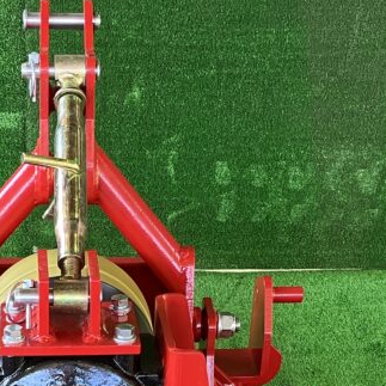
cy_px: 501
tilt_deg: -51.2
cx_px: 63
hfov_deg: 18.7
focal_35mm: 92
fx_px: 1161
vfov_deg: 17.7
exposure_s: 1/60
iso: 100
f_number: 1.8
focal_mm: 3.99
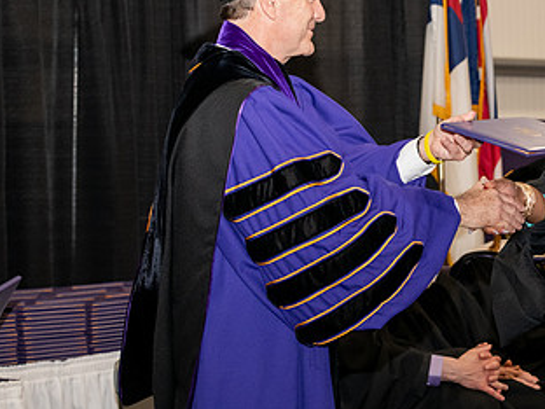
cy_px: 111
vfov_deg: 10.4
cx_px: 496
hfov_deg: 13.7
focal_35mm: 143
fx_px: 2251
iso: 2000
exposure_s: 1/200
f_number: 5.6
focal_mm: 80
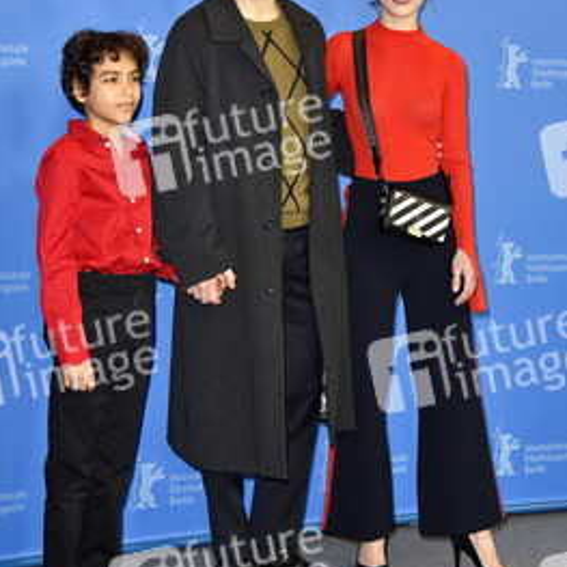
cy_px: 254
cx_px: 282
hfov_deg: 18.7
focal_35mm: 93
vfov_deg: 18.7
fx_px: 1723
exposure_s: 1/125
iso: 640
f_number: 5.6
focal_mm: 72
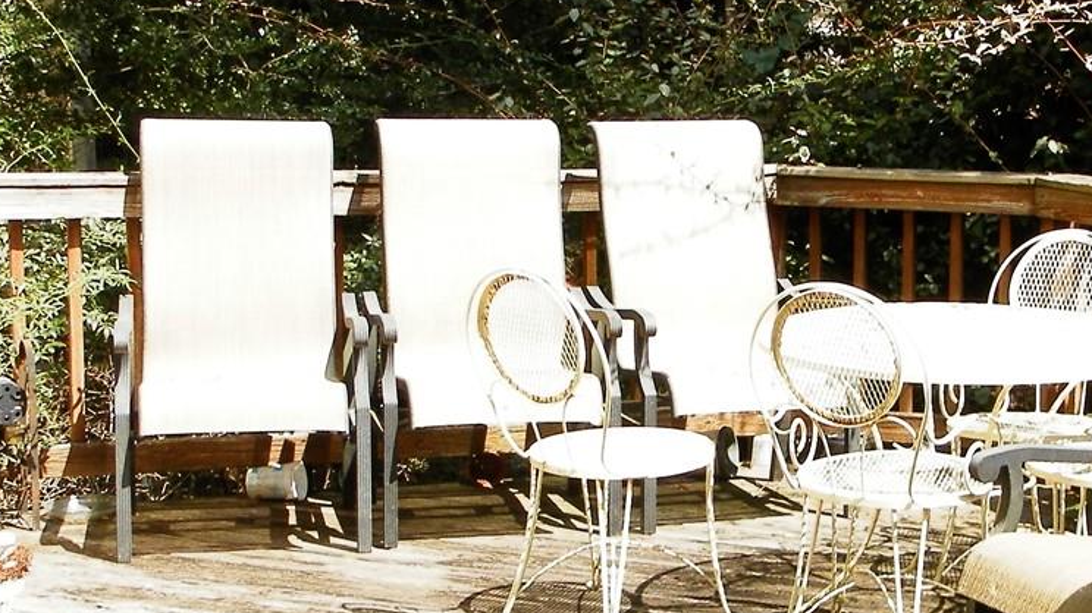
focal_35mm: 75
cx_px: 800
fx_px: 2171
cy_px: 331
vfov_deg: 16.1
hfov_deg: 27.9
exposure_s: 1/320
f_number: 3.1
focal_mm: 4.5
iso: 80
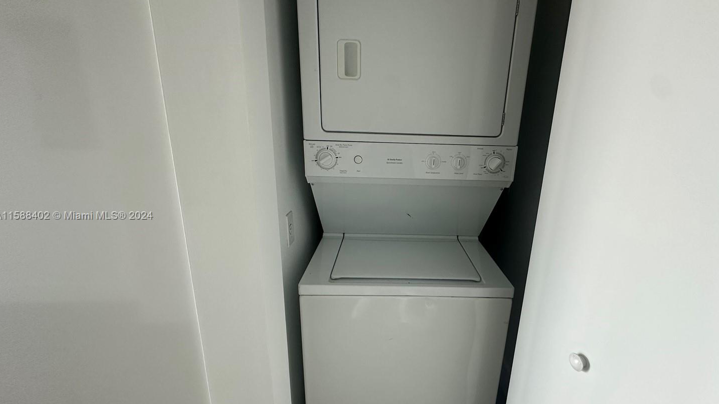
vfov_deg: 63.8
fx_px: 324
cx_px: 393
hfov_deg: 95.7
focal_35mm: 17
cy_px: 216
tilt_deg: -15.8
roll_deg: -2.3
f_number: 2.2
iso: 200
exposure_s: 1/99
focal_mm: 2.22
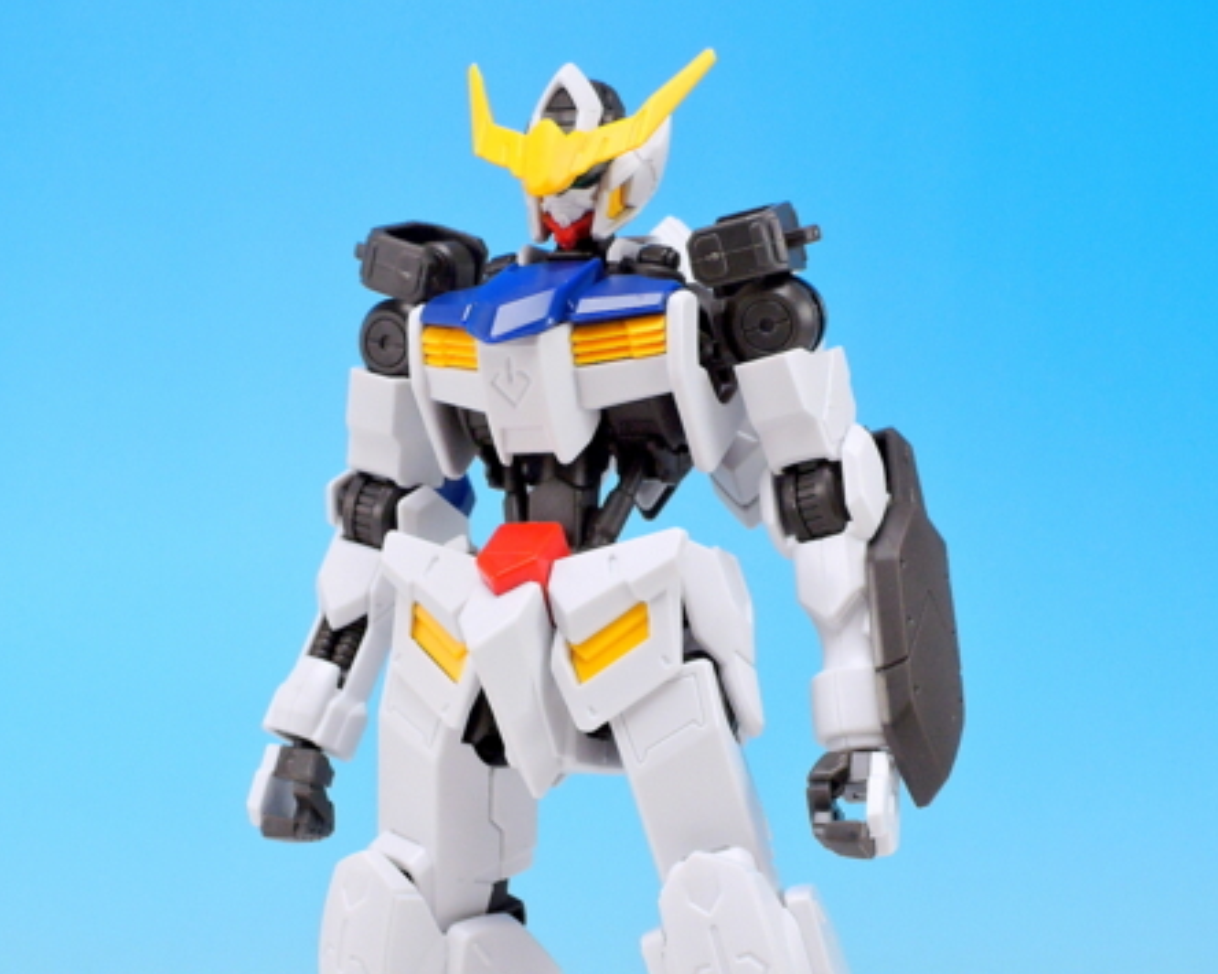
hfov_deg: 19.4
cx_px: 612
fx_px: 3568
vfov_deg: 15.4
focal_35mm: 99
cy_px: 796
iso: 400
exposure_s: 1/8
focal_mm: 16
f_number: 7.3
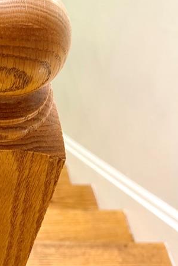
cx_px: -155
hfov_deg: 14.0
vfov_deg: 23.1
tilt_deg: -43.0
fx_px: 630
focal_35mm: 85
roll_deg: -0.4
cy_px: 8
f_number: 1.78
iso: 100
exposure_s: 1/60
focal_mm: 6.76
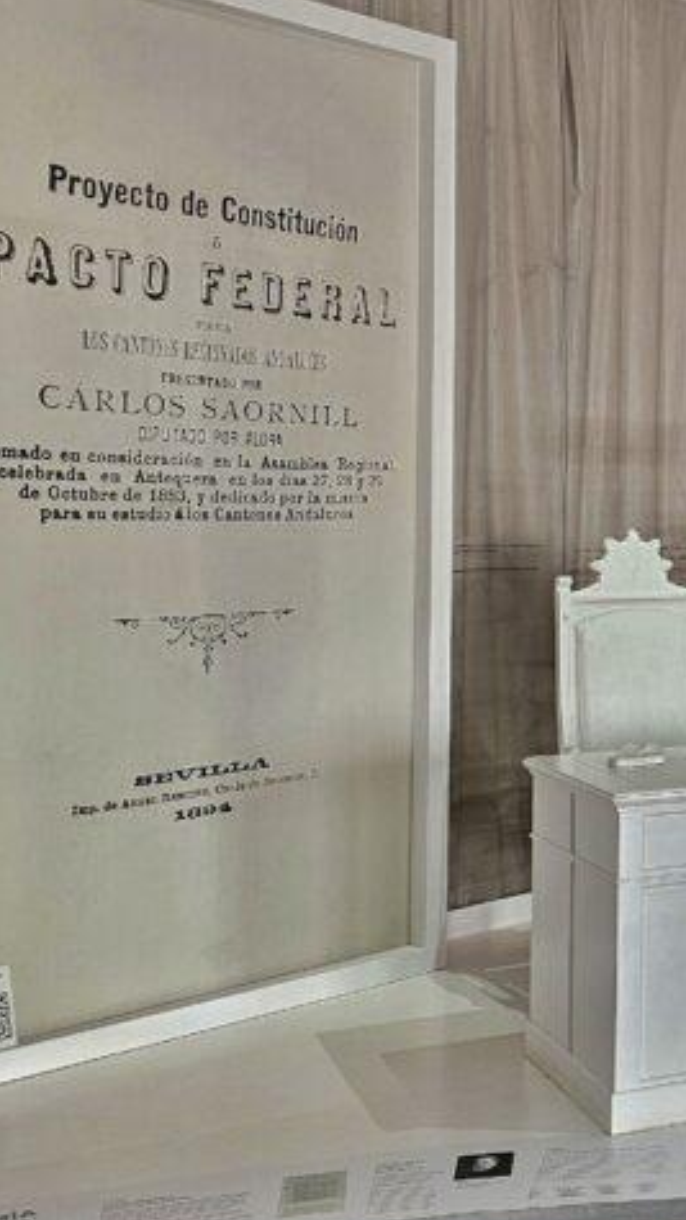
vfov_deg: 38.4
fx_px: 1747
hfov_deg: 19.1
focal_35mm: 54
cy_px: 514
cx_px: 1064
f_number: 1.7
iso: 320
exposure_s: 1/100
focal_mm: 6.3
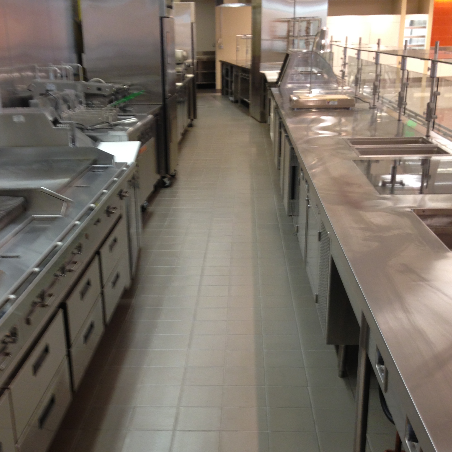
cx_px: 204
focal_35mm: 48
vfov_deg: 35.1
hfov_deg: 35.3
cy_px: 293
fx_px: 709
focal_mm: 4.13
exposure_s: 1/20
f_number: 2.4
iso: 80
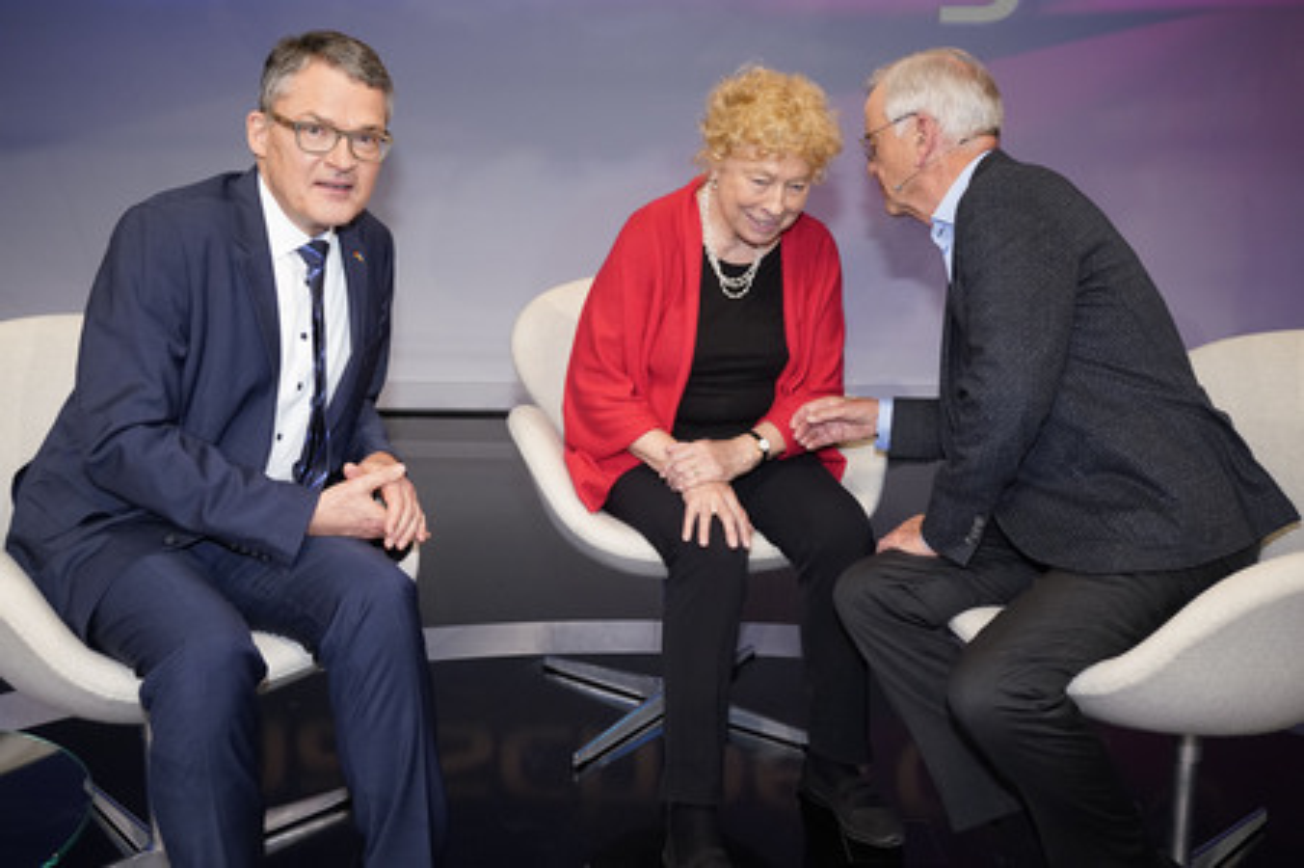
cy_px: 434
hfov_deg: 65.5
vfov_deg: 46.3
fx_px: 1013
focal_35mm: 28
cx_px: 652
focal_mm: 28
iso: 2000
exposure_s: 1/160
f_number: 5
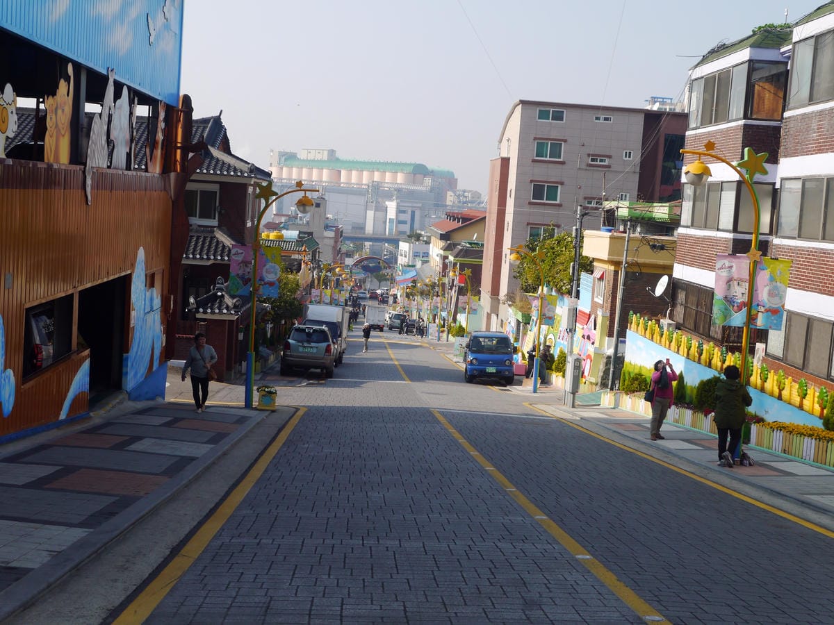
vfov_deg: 32.9
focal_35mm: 44
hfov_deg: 42.9
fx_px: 1060
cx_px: 417
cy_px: 312
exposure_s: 1/320
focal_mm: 22
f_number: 8
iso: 160
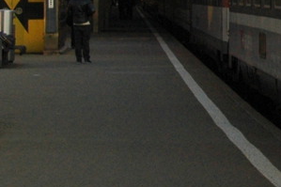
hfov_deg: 7.1
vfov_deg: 4.9
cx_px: 549
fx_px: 2178
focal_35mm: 279
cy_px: -79
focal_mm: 29
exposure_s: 1/320
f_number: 9
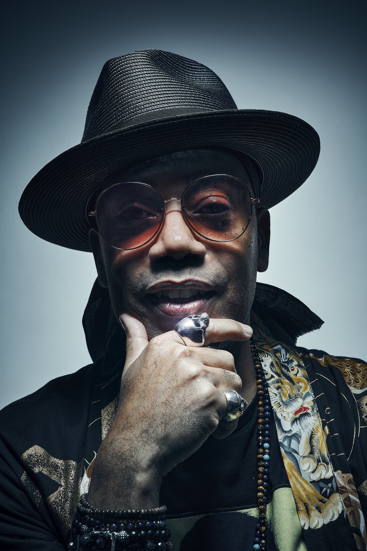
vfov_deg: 28.8
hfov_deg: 19.5
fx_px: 1070
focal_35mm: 70
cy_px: 276
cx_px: 184
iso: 320
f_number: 20
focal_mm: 70
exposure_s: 1/160
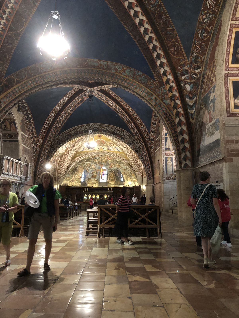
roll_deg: +0.8
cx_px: 120
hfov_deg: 49.7
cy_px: 159
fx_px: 258
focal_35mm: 28
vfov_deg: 63.4
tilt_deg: +9.0
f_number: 1.8
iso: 100
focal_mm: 4
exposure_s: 1/9
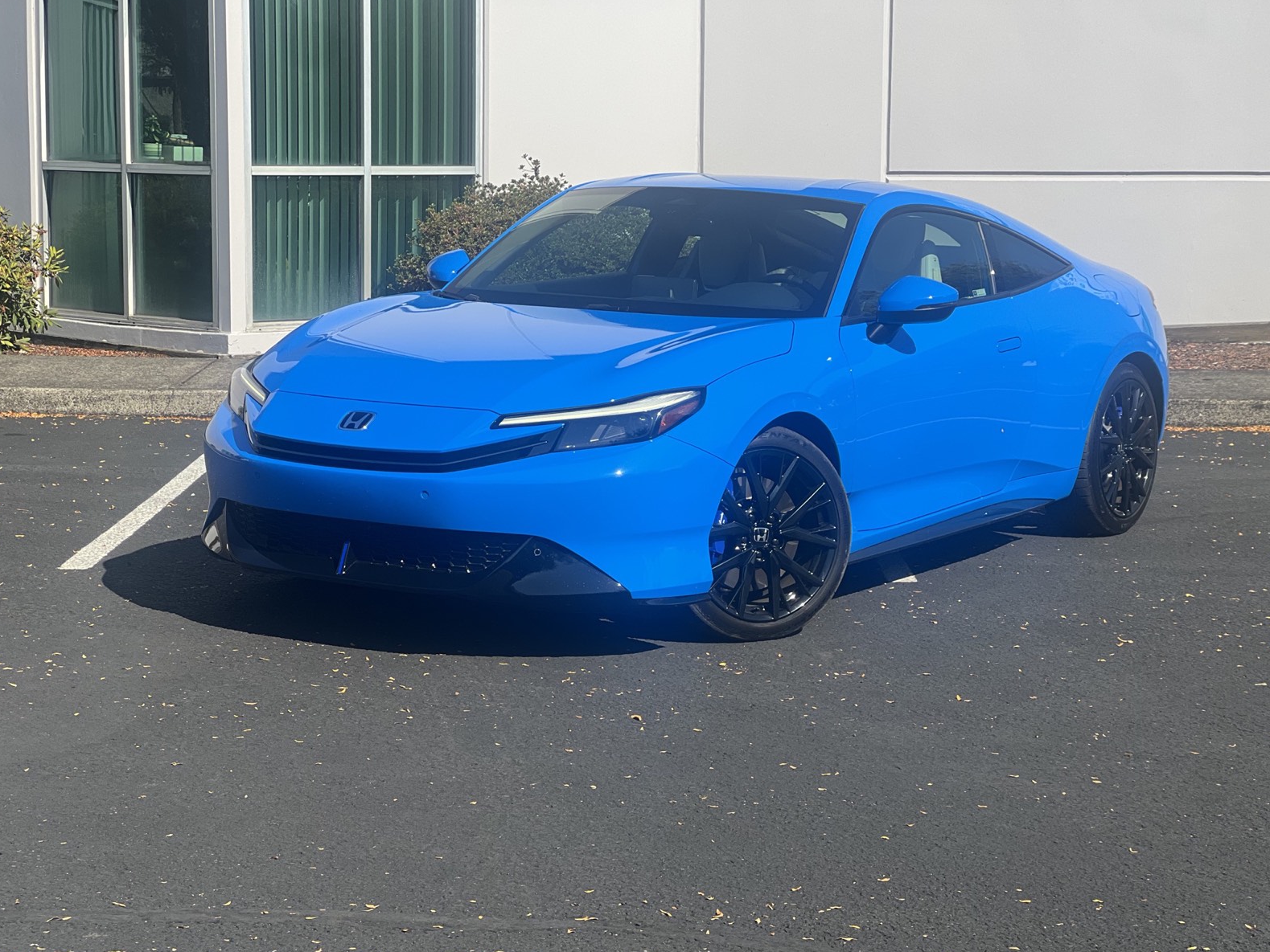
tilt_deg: -5.7
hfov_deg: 25.0
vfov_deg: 18.9
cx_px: 633
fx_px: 2862
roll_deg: -0.5
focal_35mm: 78
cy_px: 478
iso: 32
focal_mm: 9
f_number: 2.8
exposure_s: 1/626
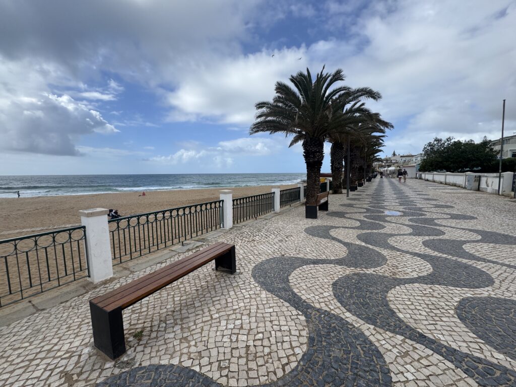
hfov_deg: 102.1
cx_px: 258
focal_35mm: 14
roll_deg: -0.7
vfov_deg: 85.7
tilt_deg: -7.6
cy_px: 194
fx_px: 209
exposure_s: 1/1976
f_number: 2.2
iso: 50
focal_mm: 2.22
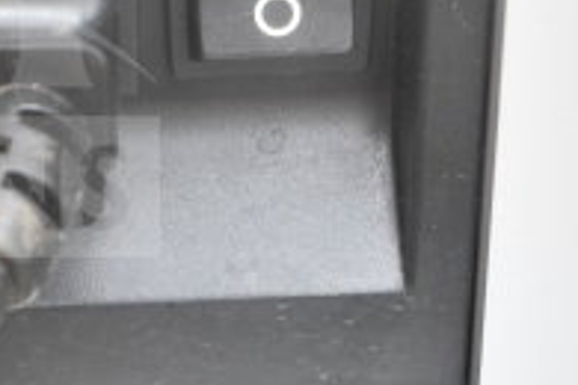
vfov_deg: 7.3
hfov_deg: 10.7
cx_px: -175
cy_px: 22
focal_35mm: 188
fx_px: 3018
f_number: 5
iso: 1400
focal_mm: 40
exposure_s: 1/60
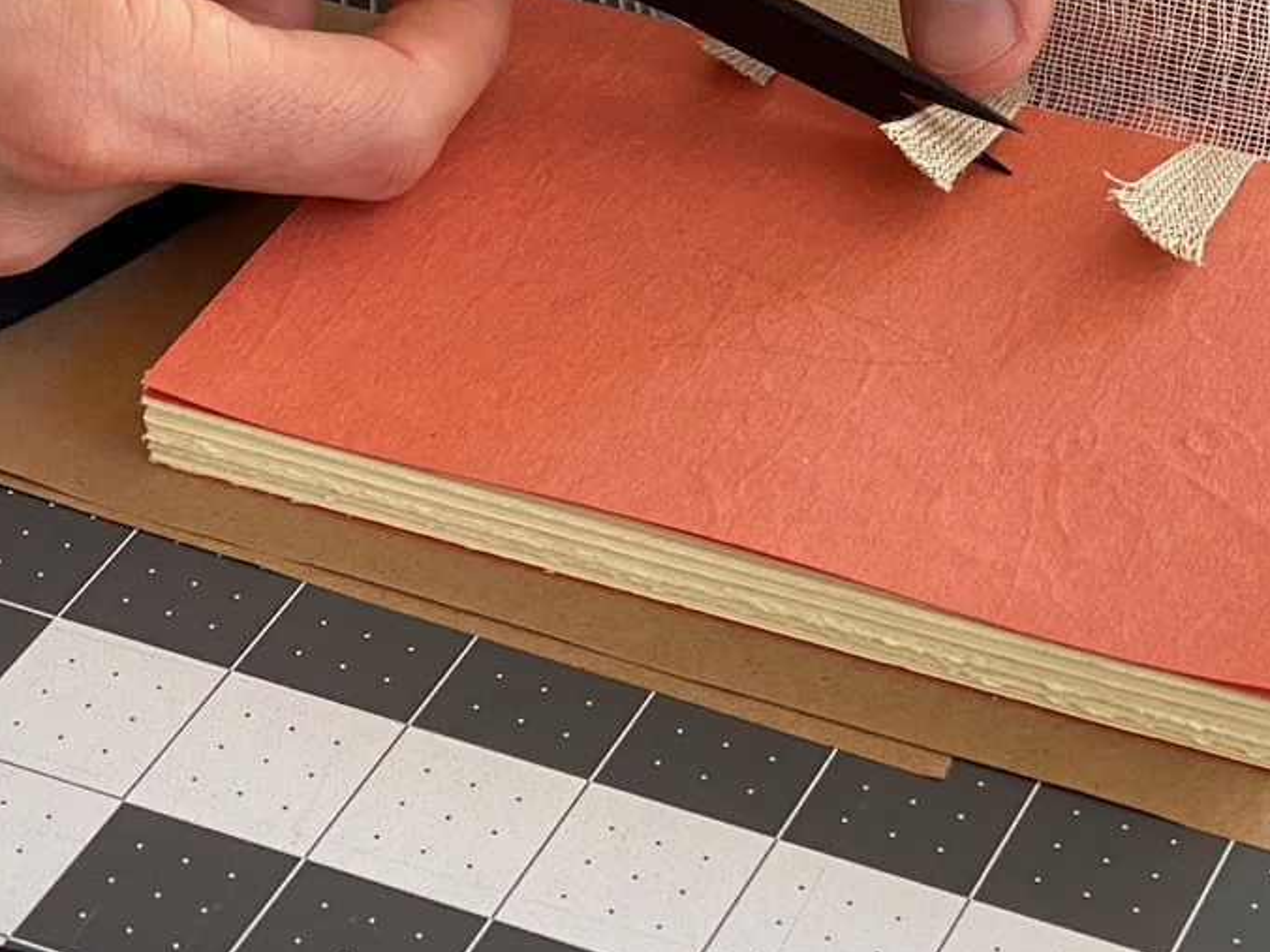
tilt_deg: -35.5
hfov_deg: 15.9
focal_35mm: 123
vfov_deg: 12.0
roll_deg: -0.4
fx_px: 4513
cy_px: 208
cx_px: 945
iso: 125
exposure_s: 1/60
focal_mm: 6
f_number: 2
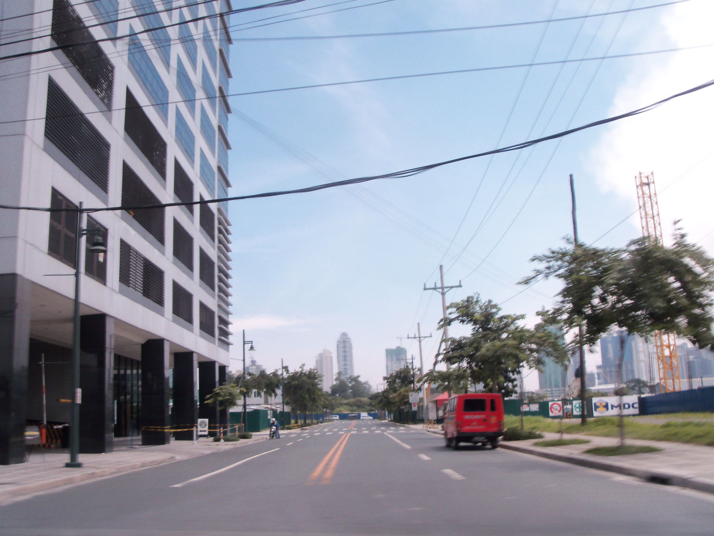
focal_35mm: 35
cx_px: 357
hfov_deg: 52.6
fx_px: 722
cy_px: 268
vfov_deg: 40.7
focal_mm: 6.3
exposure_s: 1/40
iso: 64
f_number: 3
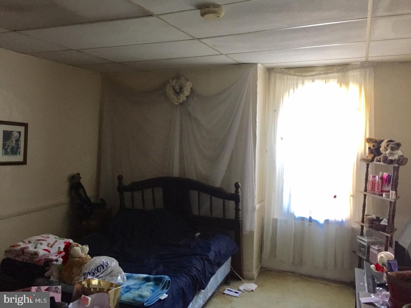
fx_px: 344
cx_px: 206
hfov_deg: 61.7
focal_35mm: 29
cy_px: 154
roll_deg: +0.0
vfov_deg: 48.2
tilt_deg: -4.5
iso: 125
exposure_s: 1/30
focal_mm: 4.15
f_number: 2.2
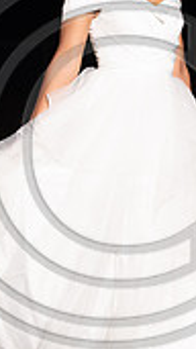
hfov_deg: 5.5
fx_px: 2036
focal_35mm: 220
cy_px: 145
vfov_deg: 9.8
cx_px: 111
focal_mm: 80
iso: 1000
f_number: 6.3
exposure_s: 1/200
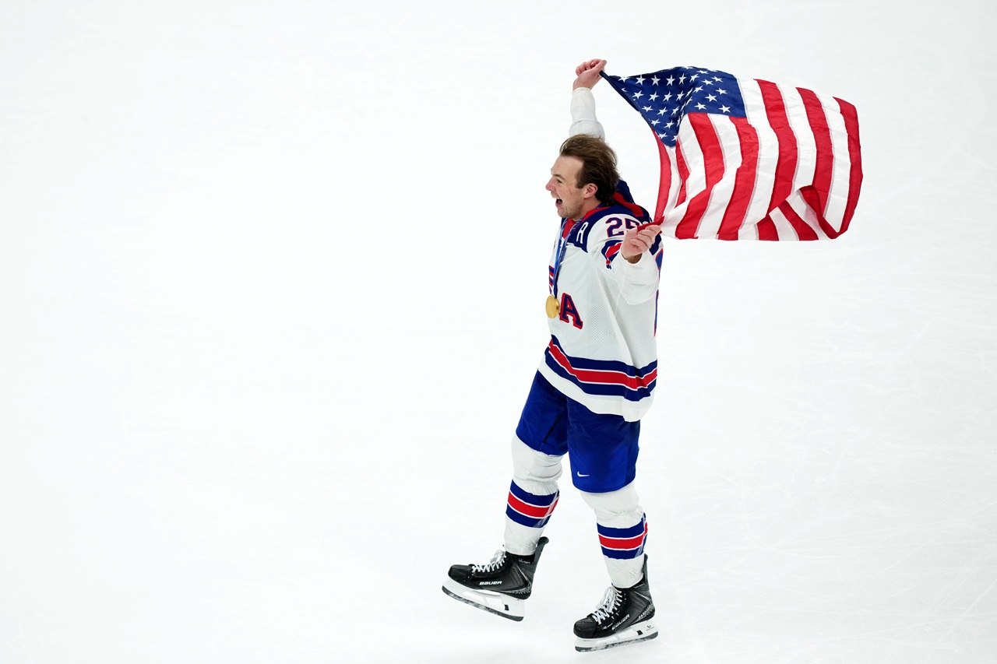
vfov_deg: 3.4
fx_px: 11076
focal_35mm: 400
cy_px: 332
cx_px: 498
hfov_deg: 5.2
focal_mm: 400
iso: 2000
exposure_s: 1/2000
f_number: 3.5
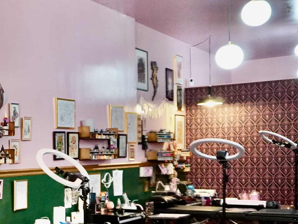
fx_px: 560
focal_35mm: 65
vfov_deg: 22.2
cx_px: -72
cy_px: 183
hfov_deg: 26.2
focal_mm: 16
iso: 1600
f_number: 4
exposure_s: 1/160
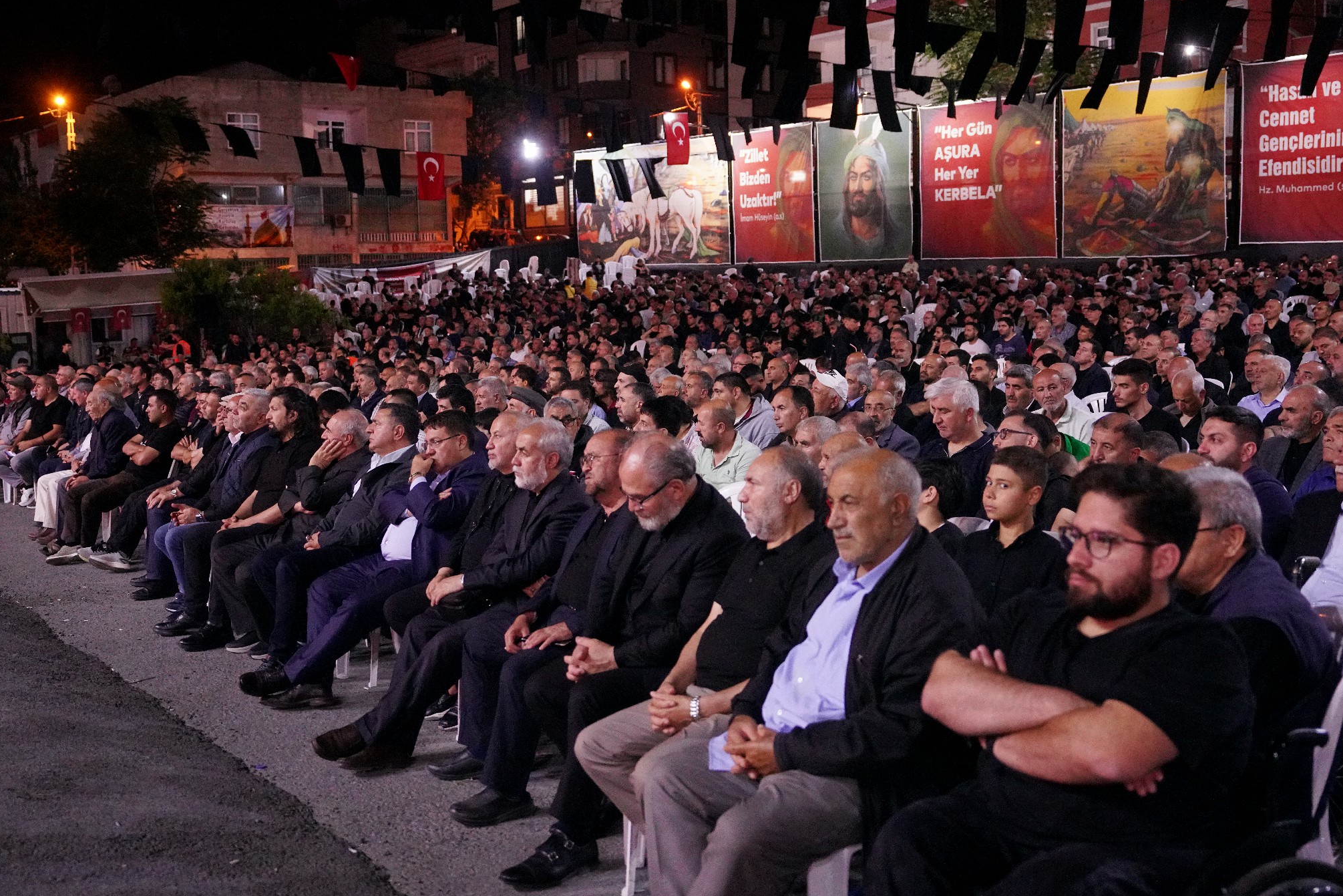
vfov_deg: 35.9
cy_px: 404
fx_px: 1380
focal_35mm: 37
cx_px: 637
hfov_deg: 51.9
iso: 8000
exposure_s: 1/200
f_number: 2.8
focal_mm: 31
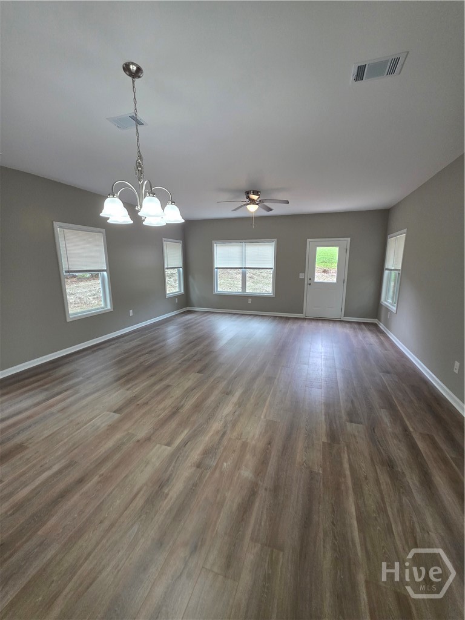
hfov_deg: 89.9
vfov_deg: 106.2
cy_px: 310
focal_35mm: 13
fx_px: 233
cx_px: 232
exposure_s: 1/120
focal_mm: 2.2
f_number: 1.9
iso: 200
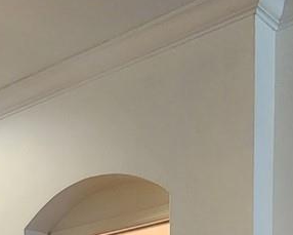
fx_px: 616
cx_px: 38
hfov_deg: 26.0
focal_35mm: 71
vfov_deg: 16.0
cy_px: 491
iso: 400
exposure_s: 1/60
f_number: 2.2
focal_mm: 2.2
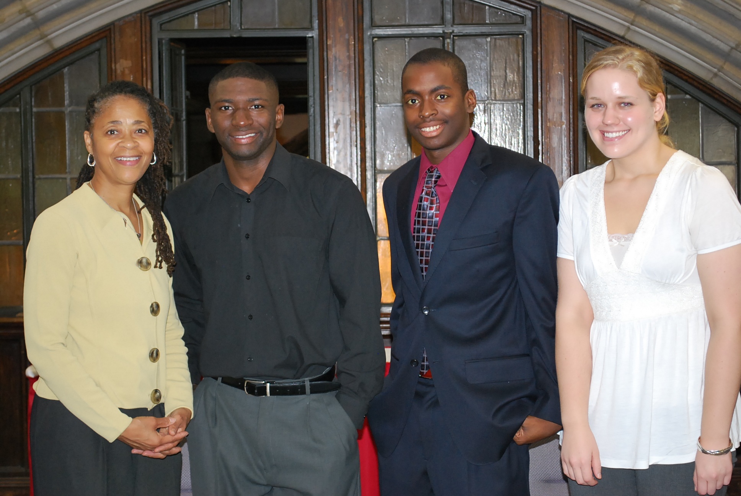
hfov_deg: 27.0
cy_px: 248
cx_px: 370
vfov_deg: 18.2
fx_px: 1546
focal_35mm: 75
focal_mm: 50
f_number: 5.6
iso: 720
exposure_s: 1/60
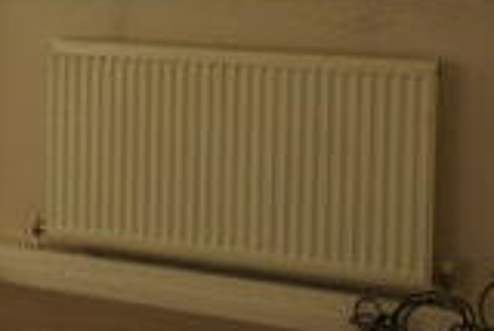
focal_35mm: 96
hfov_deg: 17.7
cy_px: -25
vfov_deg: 14.0
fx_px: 1318
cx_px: -355
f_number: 6.3
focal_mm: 16
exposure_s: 1/200
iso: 100
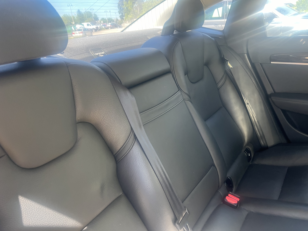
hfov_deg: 67.3
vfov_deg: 53.1
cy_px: 116
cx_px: 154
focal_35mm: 26
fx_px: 231
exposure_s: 1/62
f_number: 1.5
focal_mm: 5.7
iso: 125
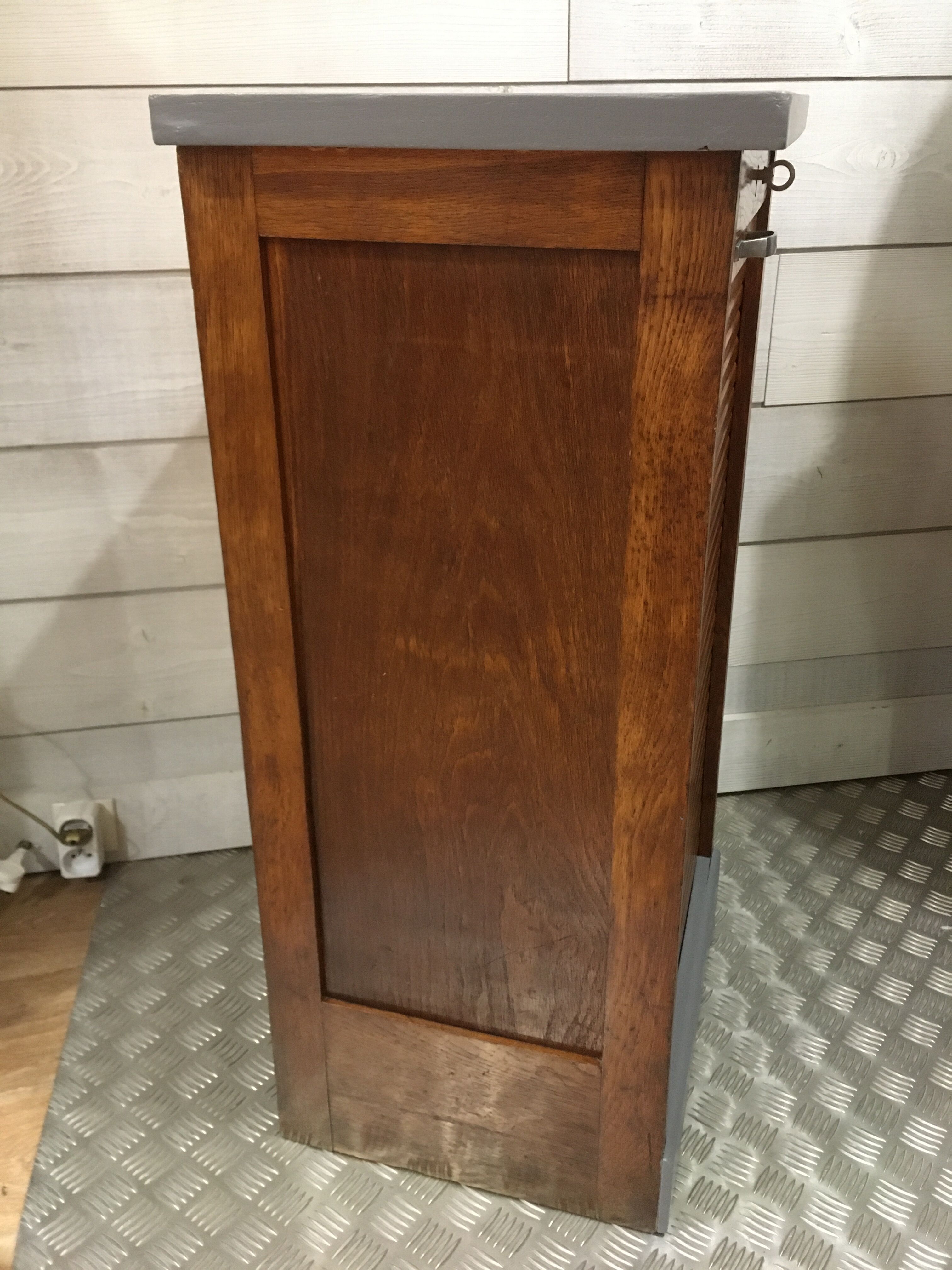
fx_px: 1063
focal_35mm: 29
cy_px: 635
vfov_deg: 61.7
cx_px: 476
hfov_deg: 48.2
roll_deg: +0.9
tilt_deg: -26.0
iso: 320
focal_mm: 4.15
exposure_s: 1/17
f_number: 2.2
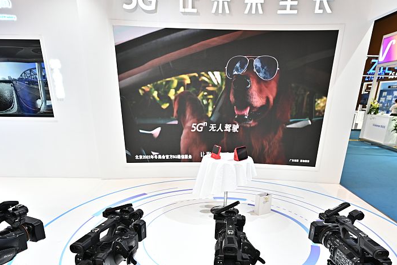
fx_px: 265
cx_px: 211
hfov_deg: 73.7
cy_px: 204
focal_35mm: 24
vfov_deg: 50.6
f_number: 5
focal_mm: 14
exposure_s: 1/60
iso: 250
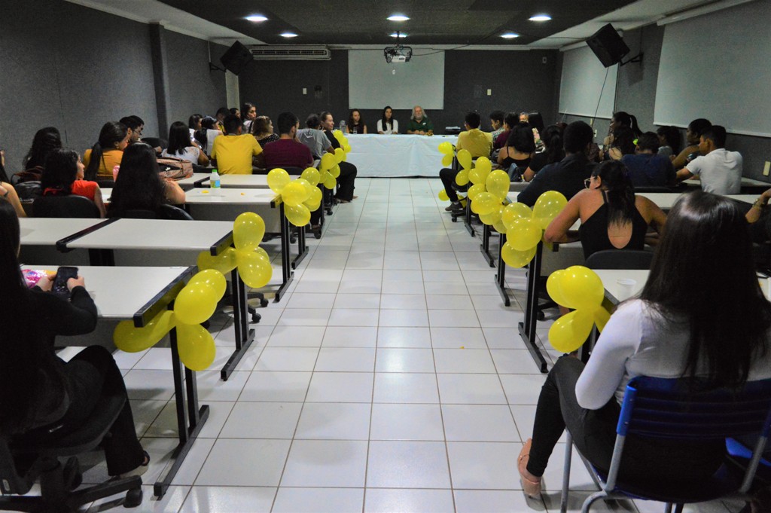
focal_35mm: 27
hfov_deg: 67.4
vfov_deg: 47.9
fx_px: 578
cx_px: 386
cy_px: 256
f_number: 3.5
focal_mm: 18
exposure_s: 1/160
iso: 3200
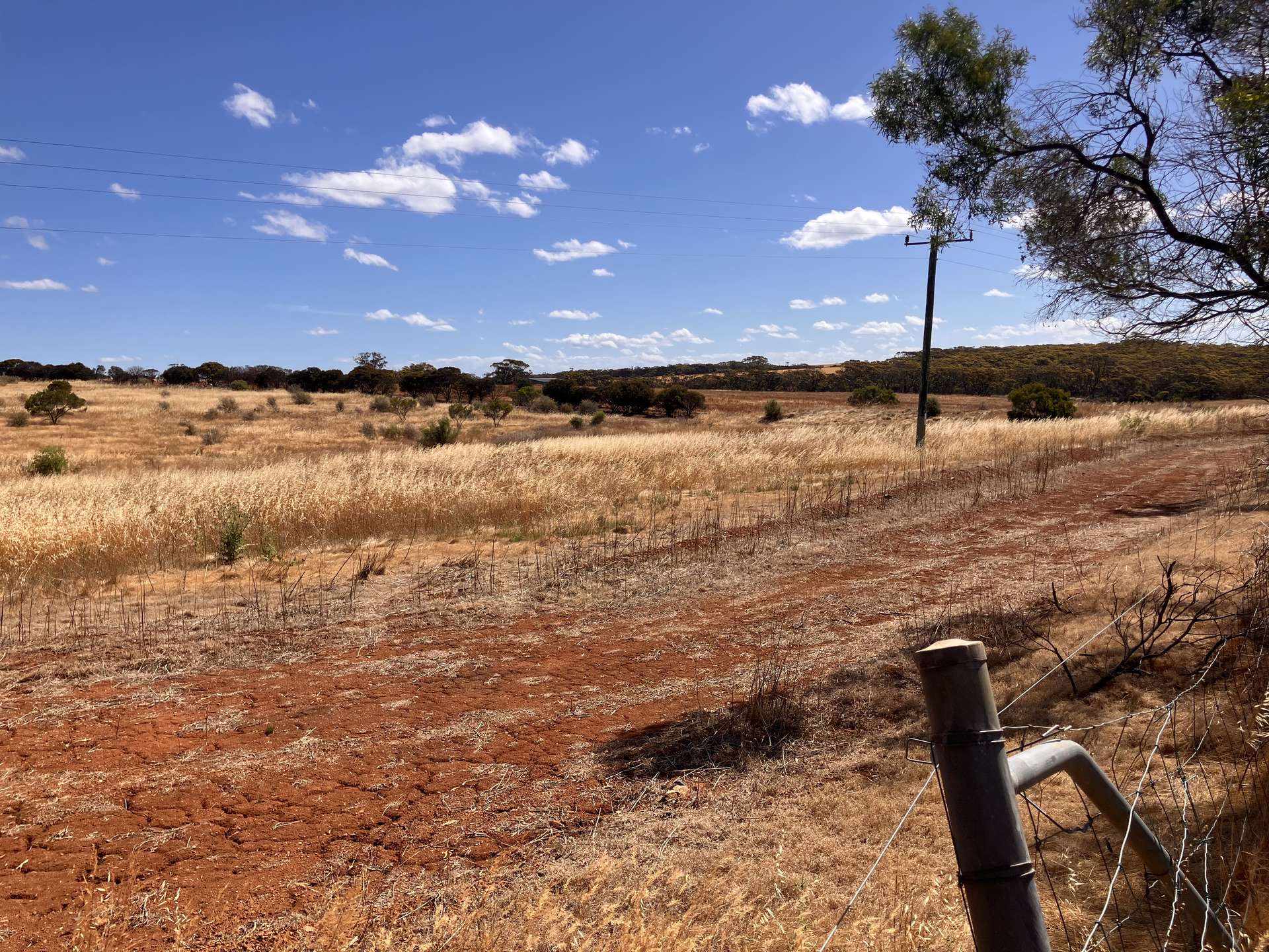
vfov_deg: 49.7
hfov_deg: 63.4
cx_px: 634
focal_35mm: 28
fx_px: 1026
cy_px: 476
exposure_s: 1/2857
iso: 32
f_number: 1.8
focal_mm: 3.99
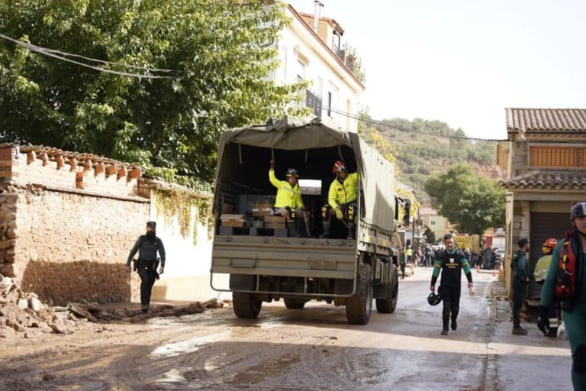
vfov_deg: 21.9
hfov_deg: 32.4
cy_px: 196
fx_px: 1009
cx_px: 293
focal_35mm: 62
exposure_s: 1/1250
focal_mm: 62
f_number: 3.2
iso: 320
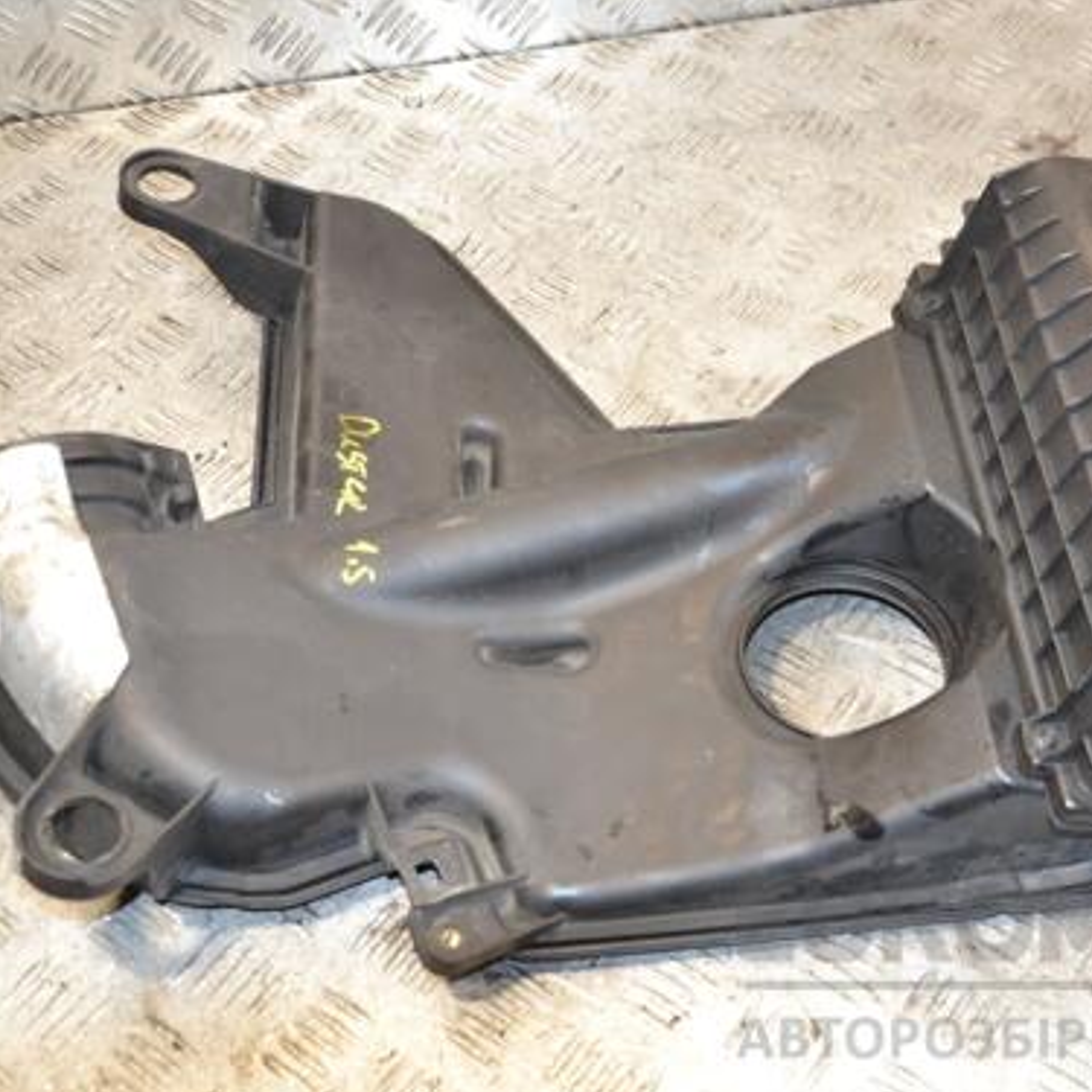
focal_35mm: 49
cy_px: 530
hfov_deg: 34.5
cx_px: 681
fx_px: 1749
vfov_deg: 34.7
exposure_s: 1/160
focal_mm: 24
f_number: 5
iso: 800
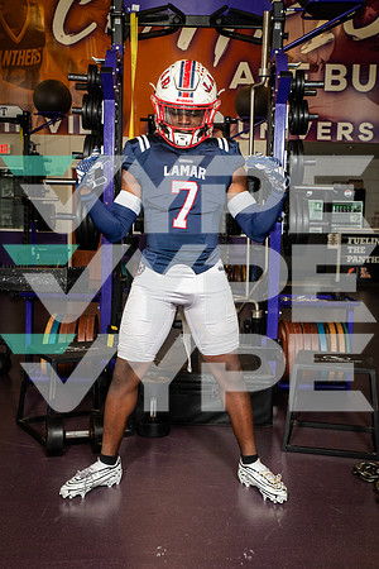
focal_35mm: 44
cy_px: 284
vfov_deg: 44.5
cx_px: 190
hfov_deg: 30.5
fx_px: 695
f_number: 7.1
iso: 800
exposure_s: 1/250
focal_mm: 44
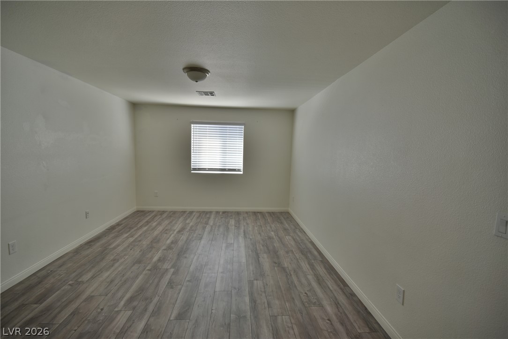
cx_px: 254
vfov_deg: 77.4
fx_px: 212
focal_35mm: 15
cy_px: 170
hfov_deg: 100.4
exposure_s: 1/40
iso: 400
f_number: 6.3
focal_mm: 10
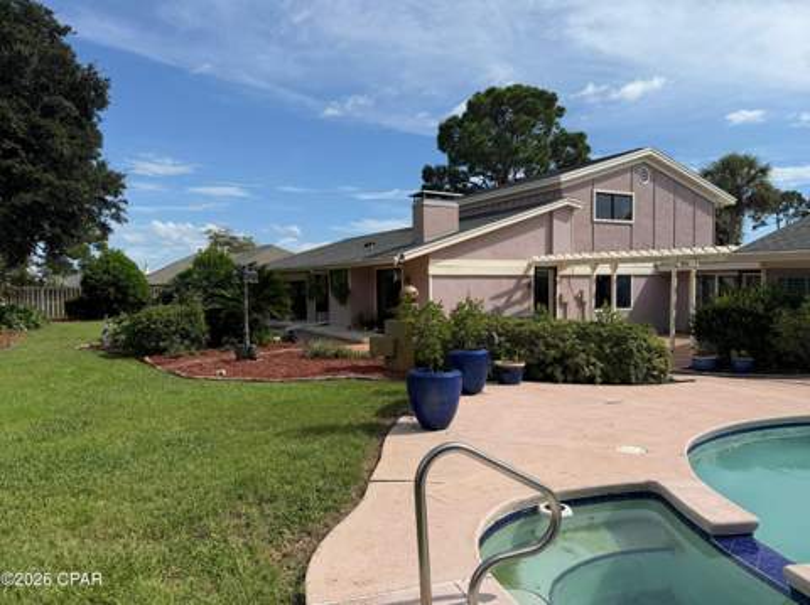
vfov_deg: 56.7
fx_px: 561
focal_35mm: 24
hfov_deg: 71.7
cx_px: 405
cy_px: 302
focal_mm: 6.76
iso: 80
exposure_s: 1/6711
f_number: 1.78
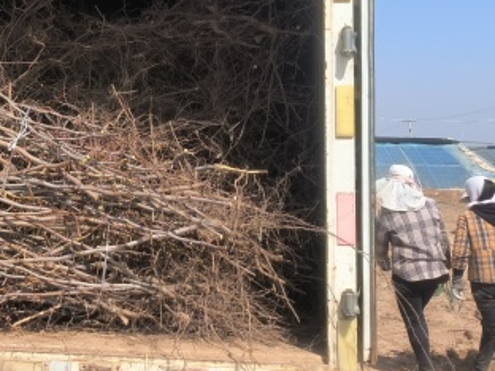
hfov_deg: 31.1
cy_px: 124
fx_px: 844
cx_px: 41
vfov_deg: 24.7
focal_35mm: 59
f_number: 1.79
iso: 50
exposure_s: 1/919
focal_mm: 4.69
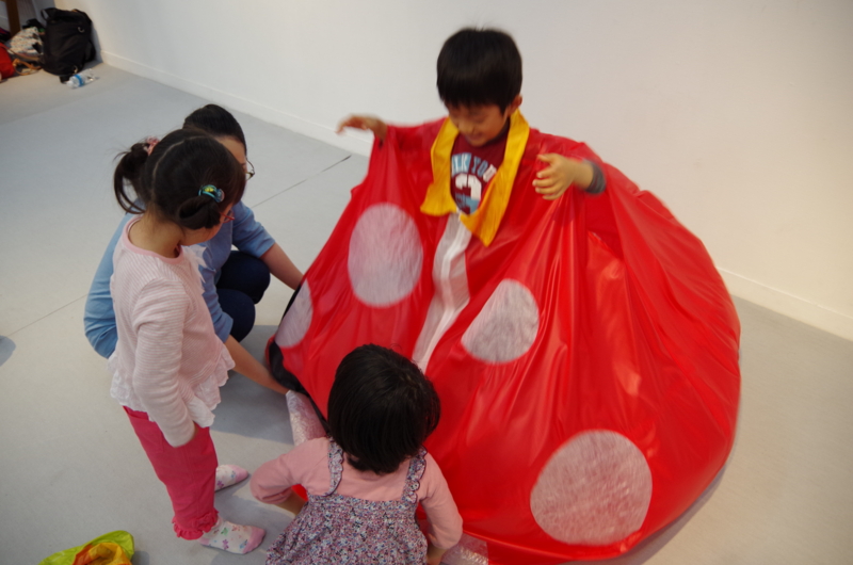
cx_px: 426
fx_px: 638
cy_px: 282
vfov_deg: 47.7
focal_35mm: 27
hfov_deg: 67.5
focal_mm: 18
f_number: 3.5
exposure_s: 1/40
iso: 400
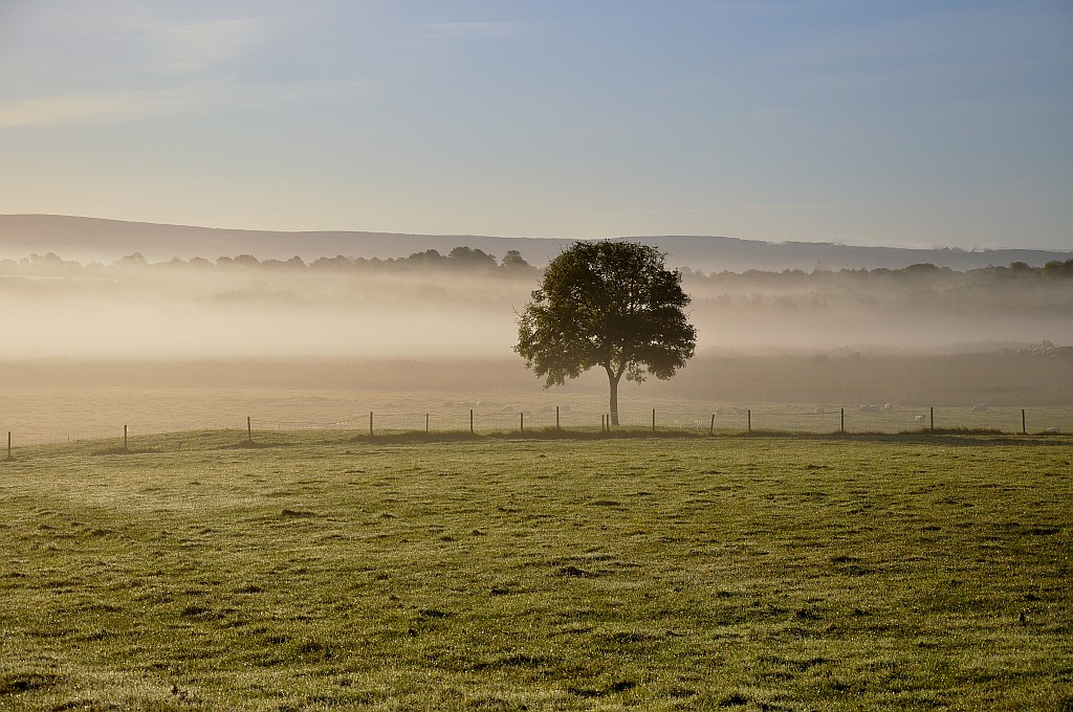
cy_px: 356
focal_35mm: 99
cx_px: 536
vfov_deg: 13.8
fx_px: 2947
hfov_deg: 20.6
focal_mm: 66
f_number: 7.1
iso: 200
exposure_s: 1/1000
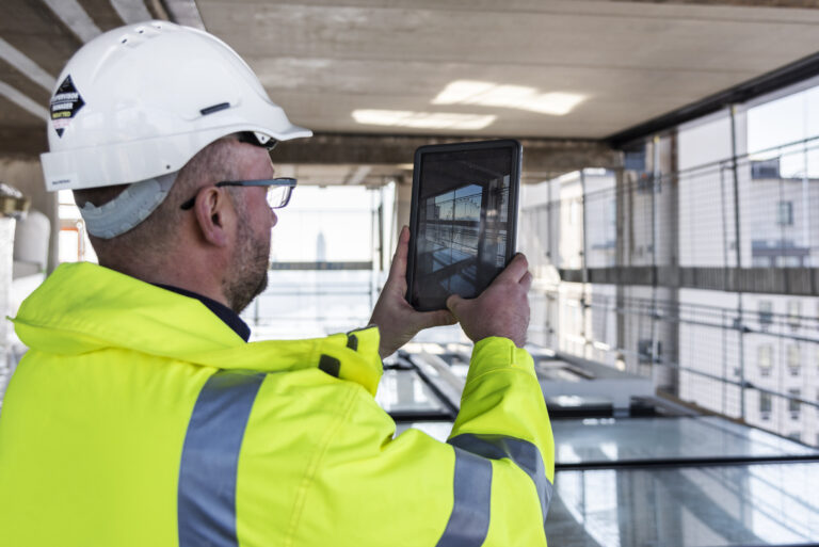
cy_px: 274
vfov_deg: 35.1
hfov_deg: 50.7
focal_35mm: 38
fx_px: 865
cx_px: 410
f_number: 4
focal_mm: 38
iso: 100
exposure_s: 1/500
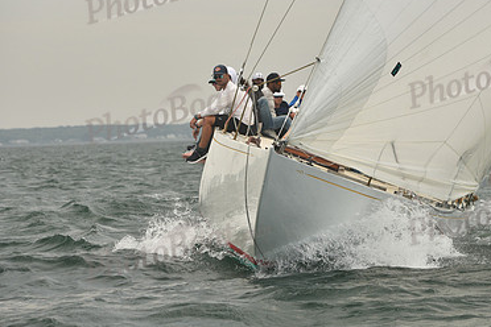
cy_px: 162
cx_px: 341
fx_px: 2591
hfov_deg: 10.8
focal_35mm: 190
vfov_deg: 7.2
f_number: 5
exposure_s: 1/500
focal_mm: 122
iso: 250
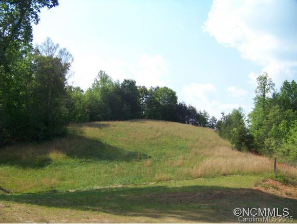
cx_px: 148
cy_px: 112
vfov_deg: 39.7
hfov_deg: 51.3
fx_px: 309
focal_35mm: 36
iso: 67
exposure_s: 1/1000
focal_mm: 5.85
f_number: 2.8
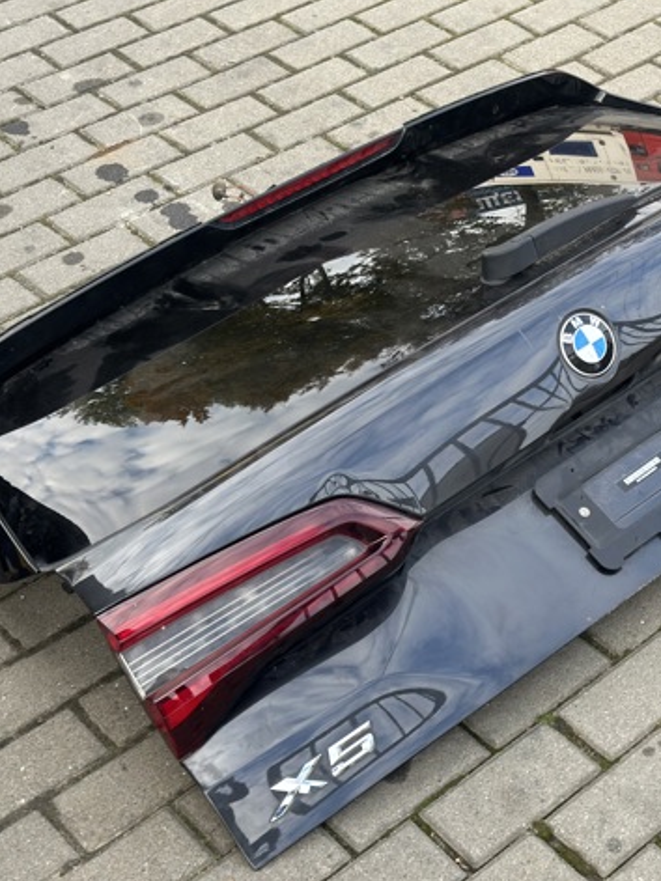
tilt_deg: -42.1
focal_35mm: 65
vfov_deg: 29.8
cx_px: 504
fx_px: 1655
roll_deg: +0.9
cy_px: 441
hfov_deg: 22.4
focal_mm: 6.86
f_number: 1.78
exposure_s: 1/489
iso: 80
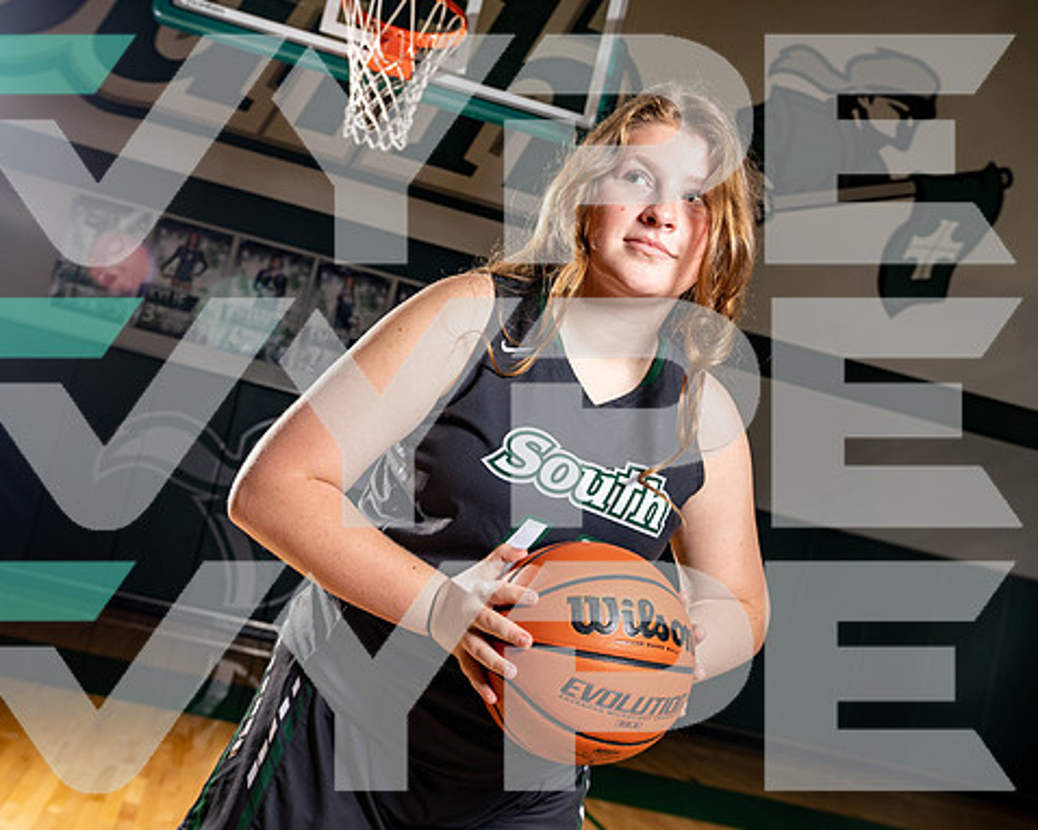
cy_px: 414
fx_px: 1259
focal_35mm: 41
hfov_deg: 44.8
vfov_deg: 36.5
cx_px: 469
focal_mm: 36
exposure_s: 1/250
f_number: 5.6
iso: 400
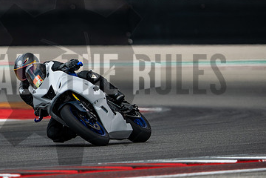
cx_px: 70
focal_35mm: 676
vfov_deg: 2.0
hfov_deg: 3.1
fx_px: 4994
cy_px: 75
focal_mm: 280
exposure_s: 1/1600
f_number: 2.8
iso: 250
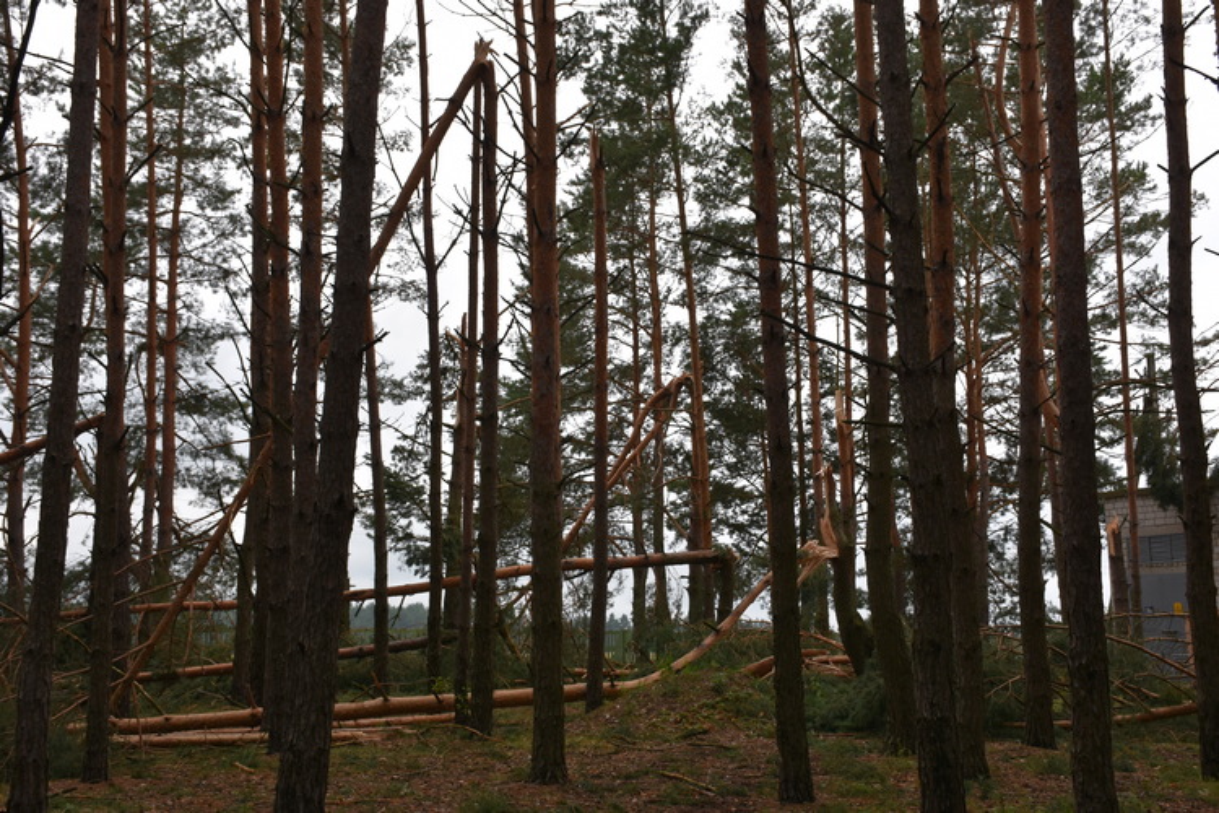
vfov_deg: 29.9
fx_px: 1524
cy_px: 406
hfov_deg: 43.6
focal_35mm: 45
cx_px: 610
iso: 250
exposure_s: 1/500
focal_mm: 30
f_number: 8
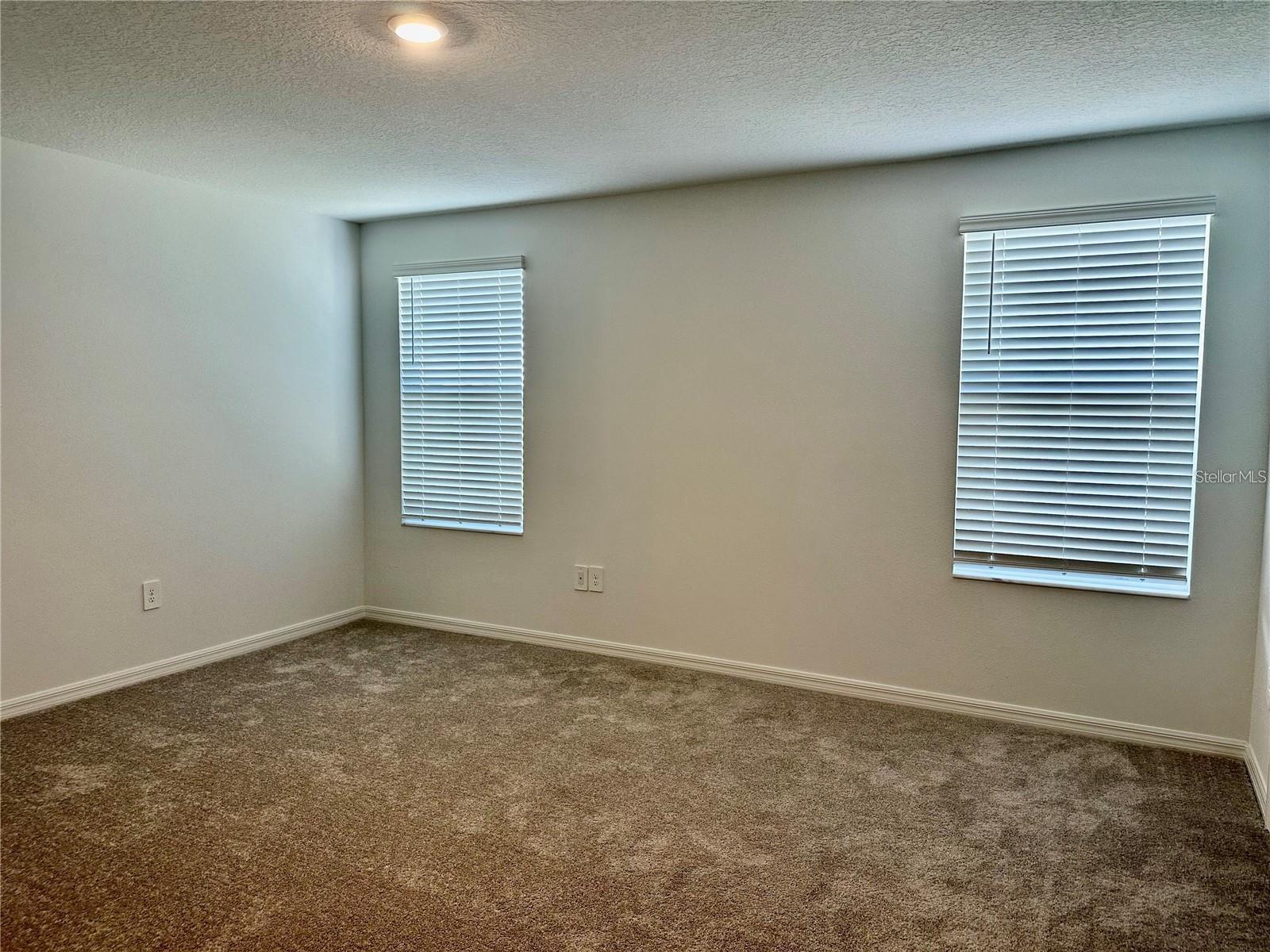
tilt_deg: -4.6
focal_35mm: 24
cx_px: 635
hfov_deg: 71.6
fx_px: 881
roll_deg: -1.0
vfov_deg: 56.8
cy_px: 476
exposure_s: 1/120
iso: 125
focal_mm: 6.86
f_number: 1.78
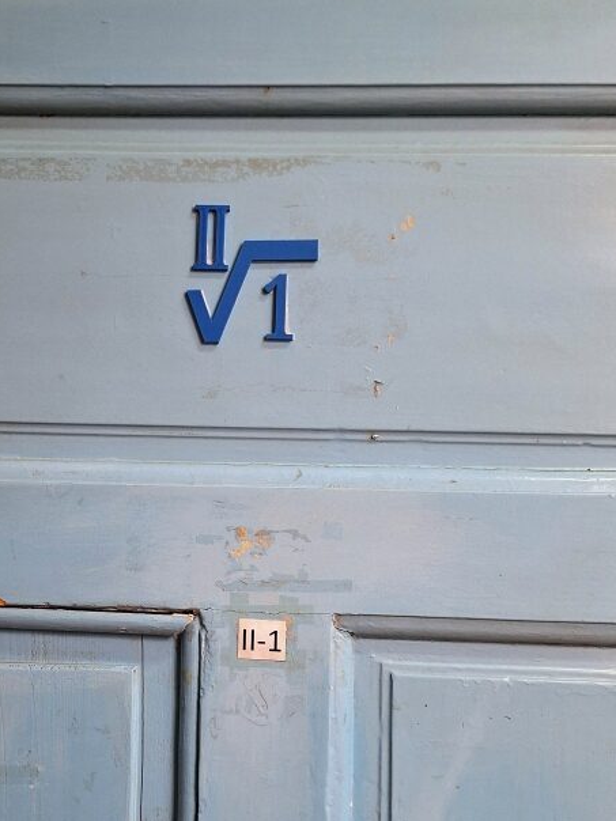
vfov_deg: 47.7
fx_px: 925
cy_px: 478
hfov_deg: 36.5
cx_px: 213
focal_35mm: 39
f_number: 1.8
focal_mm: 5.54
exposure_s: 1/50
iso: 125
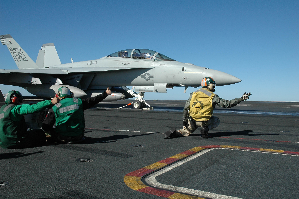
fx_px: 299
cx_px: 150
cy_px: 100
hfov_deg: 53.2
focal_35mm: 36
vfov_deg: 36.8
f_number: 11
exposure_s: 1/400
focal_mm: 24
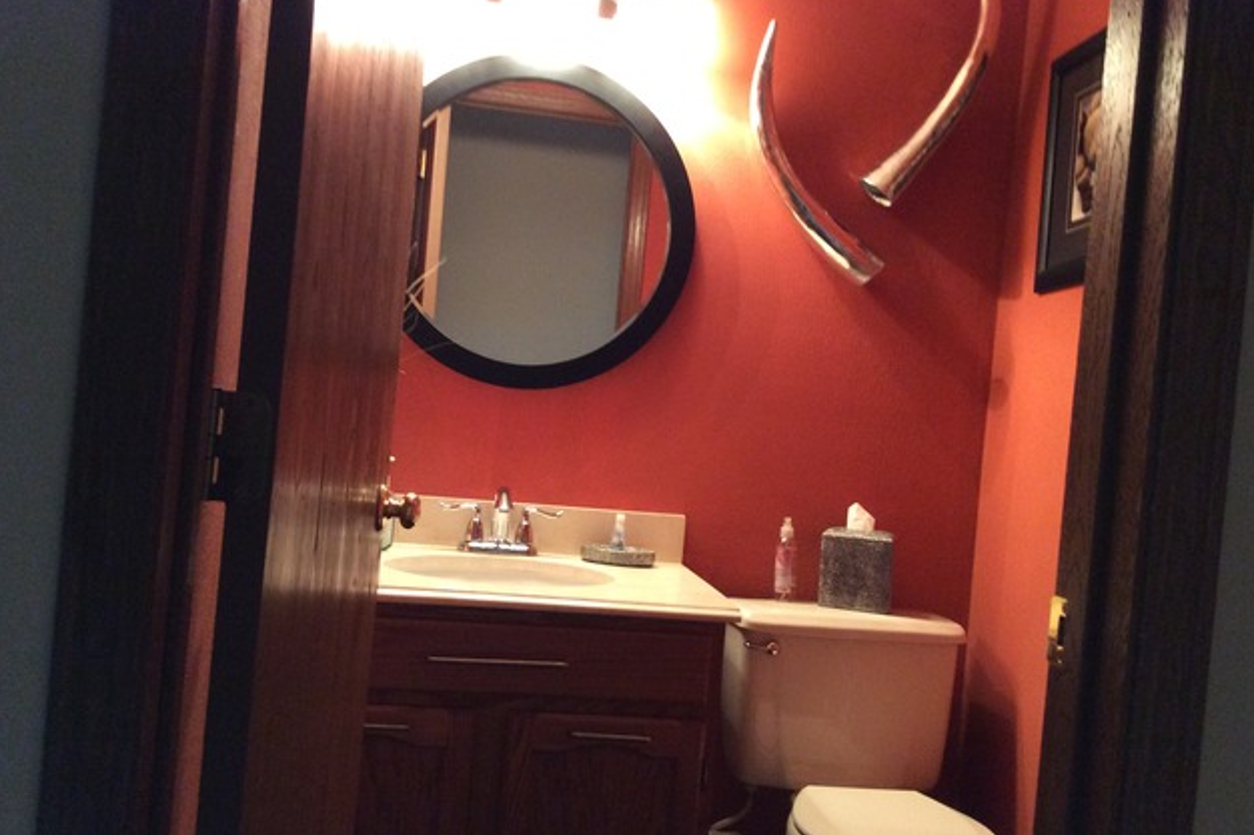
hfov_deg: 55.8
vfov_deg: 38.9
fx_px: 1184
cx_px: 617
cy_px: 421
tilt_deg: -0.8
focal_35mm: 34
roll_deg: -4.6
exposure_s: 1/24
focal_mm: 3.3
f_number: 2.4
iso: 250
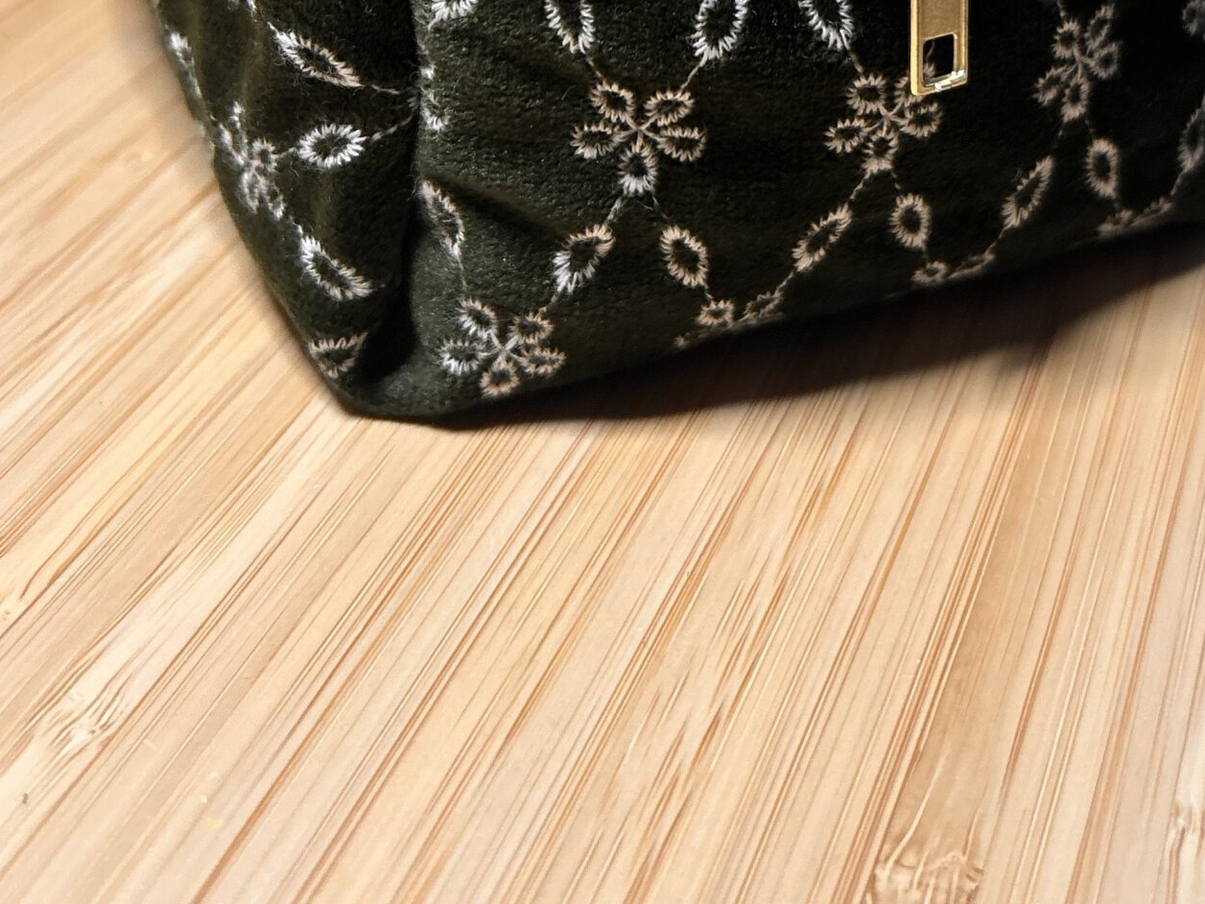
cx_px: 730
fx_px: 1845
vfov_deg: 25.0
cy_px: -163
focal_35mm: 53
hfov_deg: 36.0
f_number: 1.5
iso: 125
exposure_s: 1/79
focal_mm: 5.7
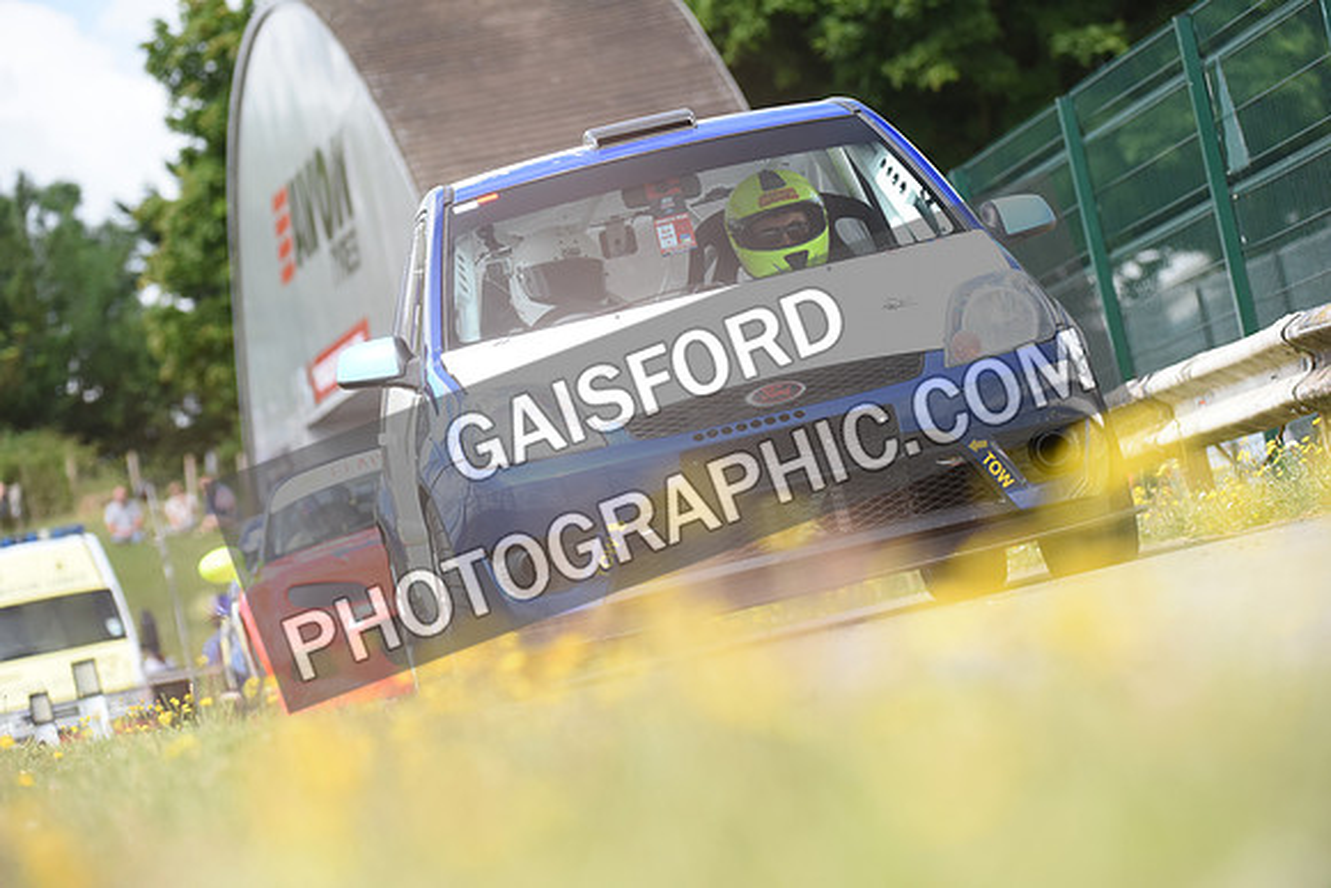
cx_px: 666
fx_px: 7396
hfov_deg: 10.3
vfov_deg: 6.9
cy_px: 444
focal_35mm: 200
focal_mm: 200
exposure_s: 1/1000
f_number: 5.6
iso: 1600
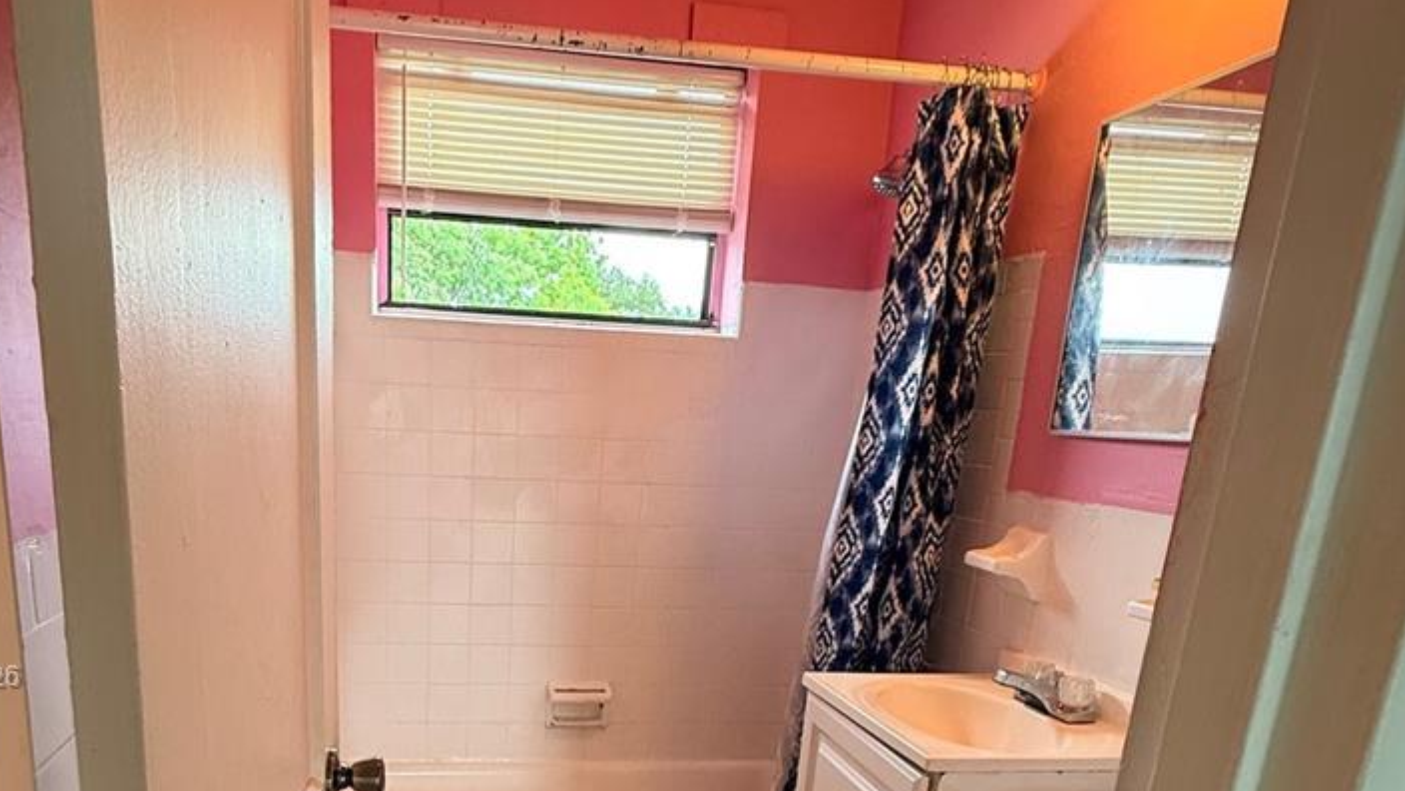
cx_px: 549
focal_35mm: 26
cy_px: 679
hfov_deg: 71.0
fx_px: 969
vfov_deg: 41.6
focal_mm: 2.22
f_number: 2.2
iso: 160
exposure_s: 1/120
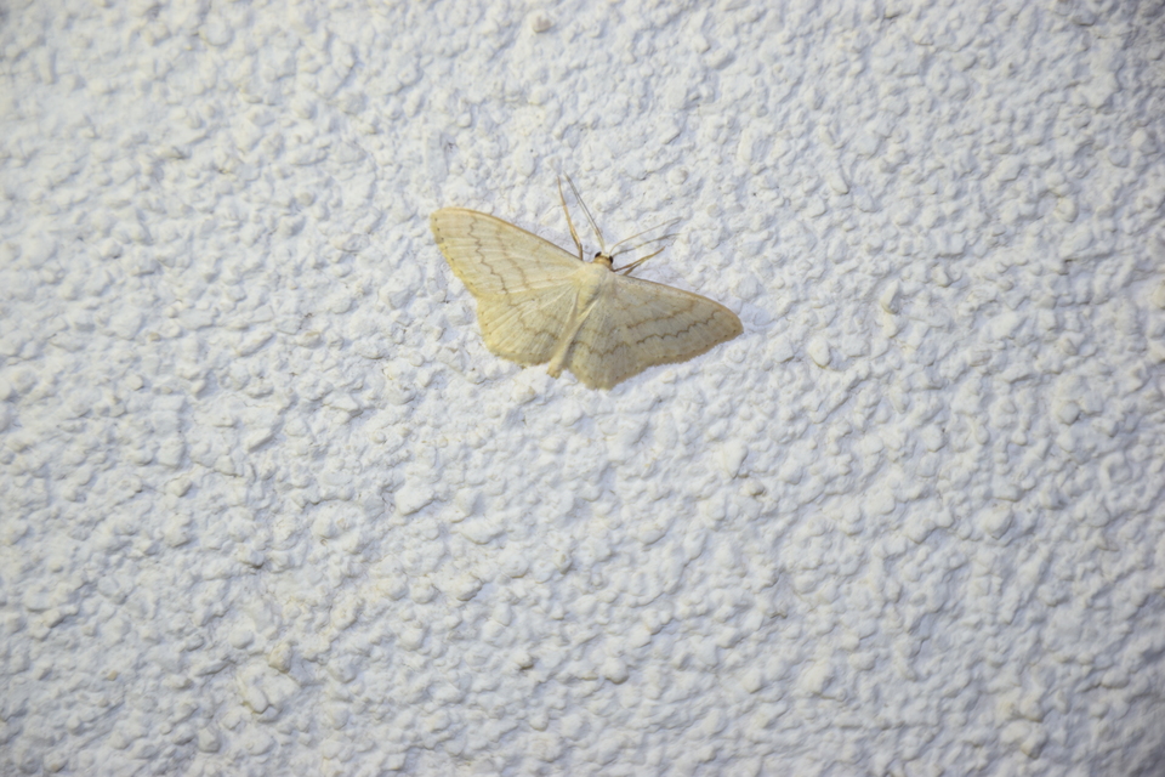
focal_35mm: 210
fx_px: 6795
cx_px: 582
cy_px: 388
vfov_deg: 6.5
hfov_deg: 9.8
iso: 500
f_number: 5.6
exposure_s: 1/60
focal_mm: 140
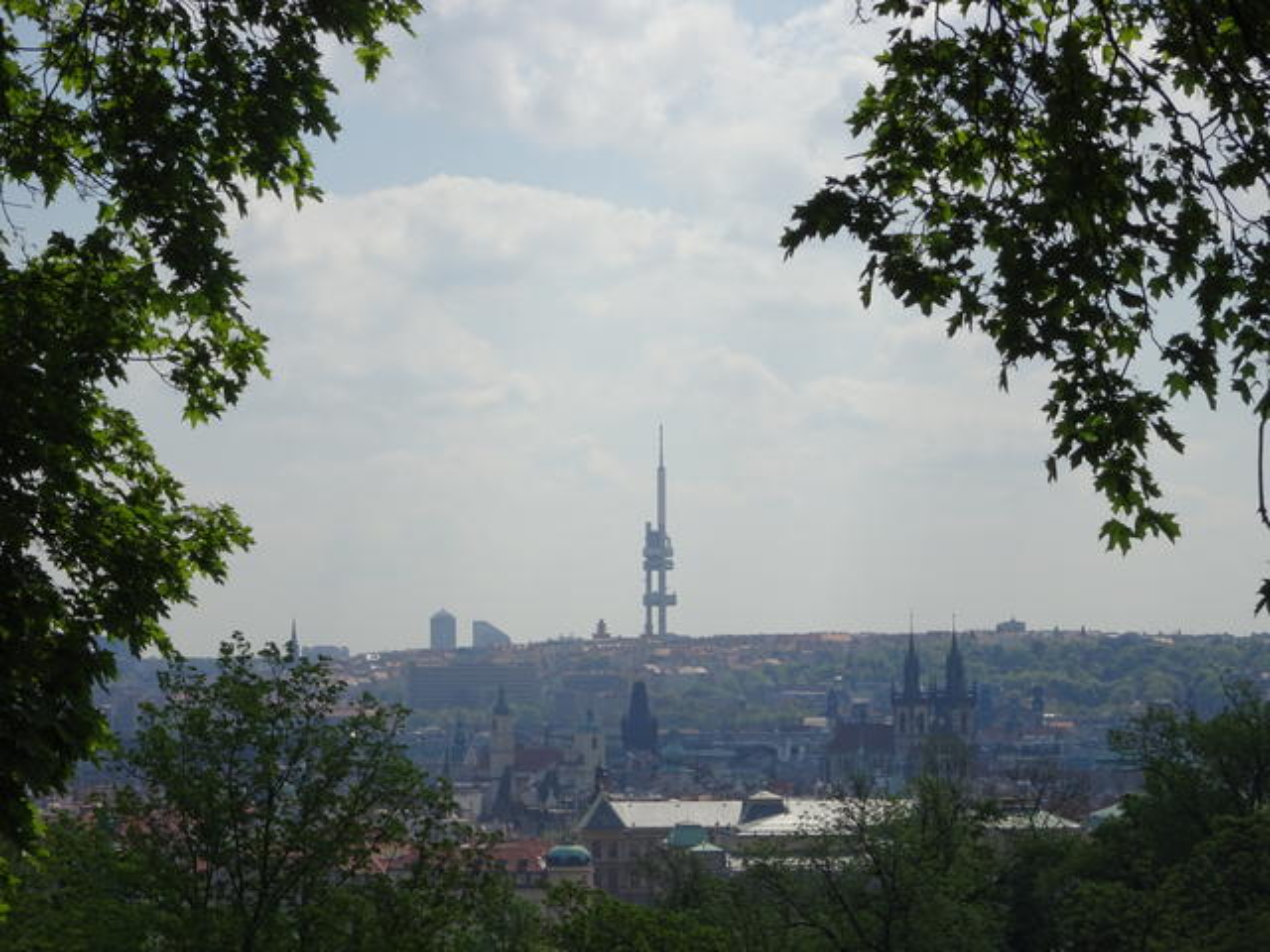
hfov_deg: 18.2
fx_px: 3962
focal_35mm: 108
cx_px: 635
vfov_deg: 13.7
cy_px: 476
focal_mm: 18.53
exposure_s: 1/1000
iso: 80
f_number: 5
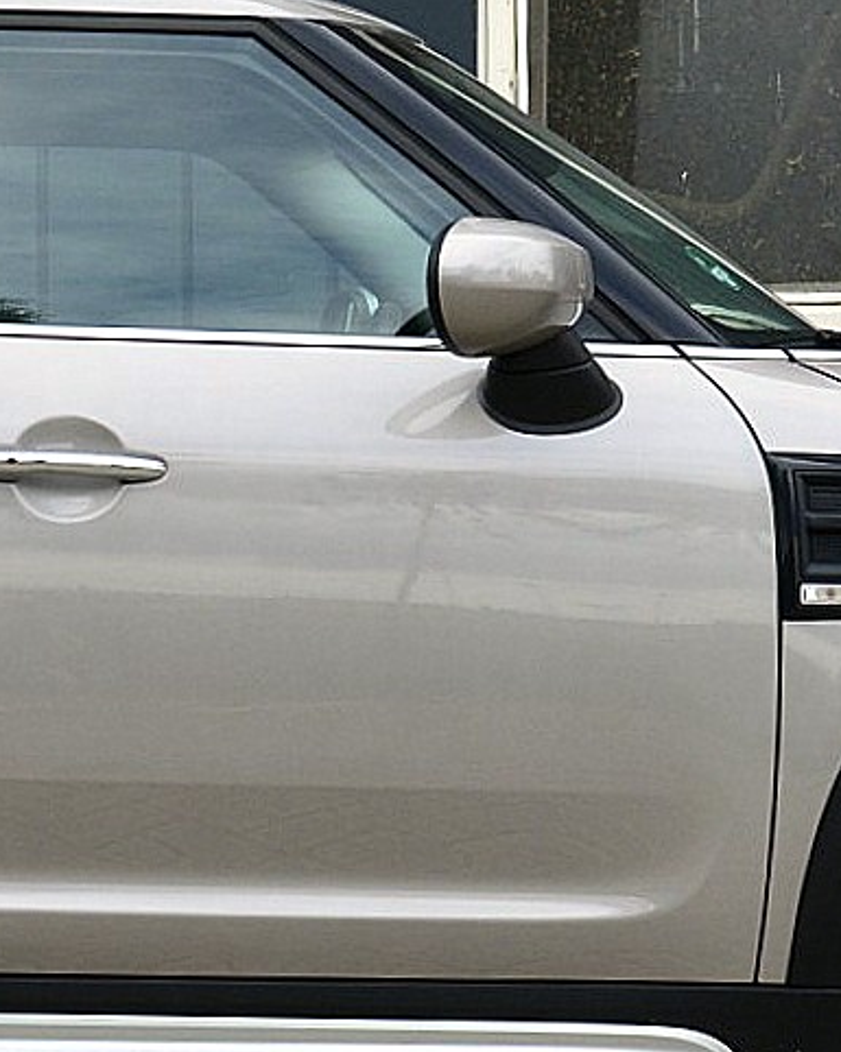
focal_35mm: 119
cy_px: 423
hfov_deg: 12.9
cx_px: 85
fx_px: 3693
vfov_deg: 16.2
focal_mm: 25
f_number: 10
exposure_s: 1/250
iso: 400
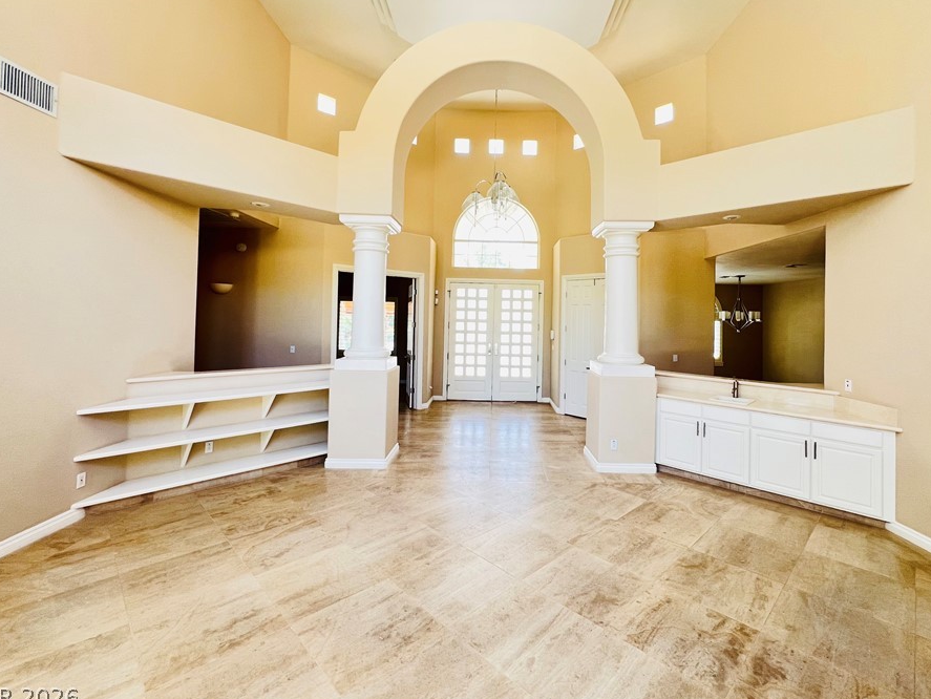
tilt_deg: +1.3
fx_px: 404
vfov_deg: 81.5
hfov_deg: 98.0
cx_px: 501
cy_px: 311
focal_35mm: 15
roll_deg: -0.7
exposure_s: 1/99
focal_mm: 1.57
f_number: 1.8
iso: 160
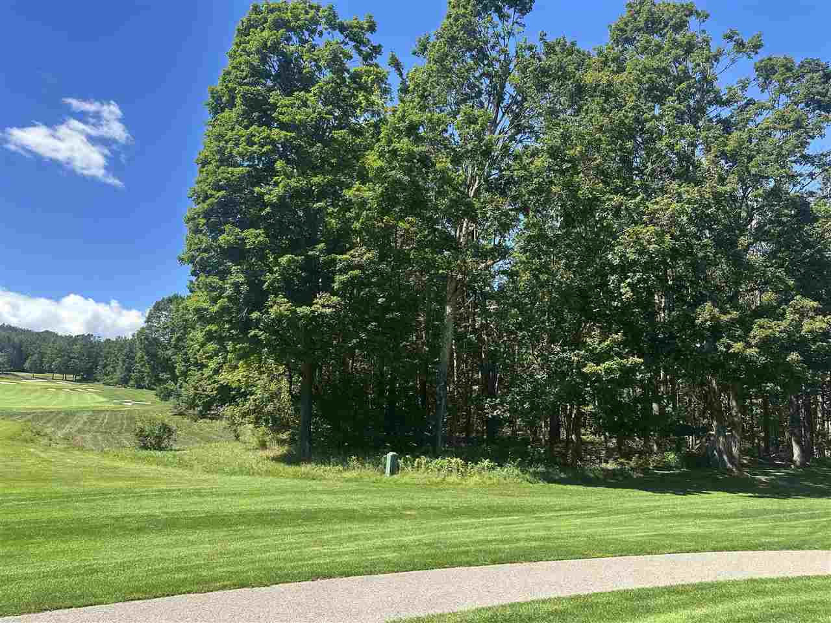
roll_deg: -1.5
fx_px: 576
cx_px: 416
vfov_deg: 56.8
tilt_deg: +10.0
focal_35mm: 24
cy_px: 312
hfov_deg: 71.6
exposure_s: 1/1374
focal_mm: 6.86
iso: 80
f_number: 1.78
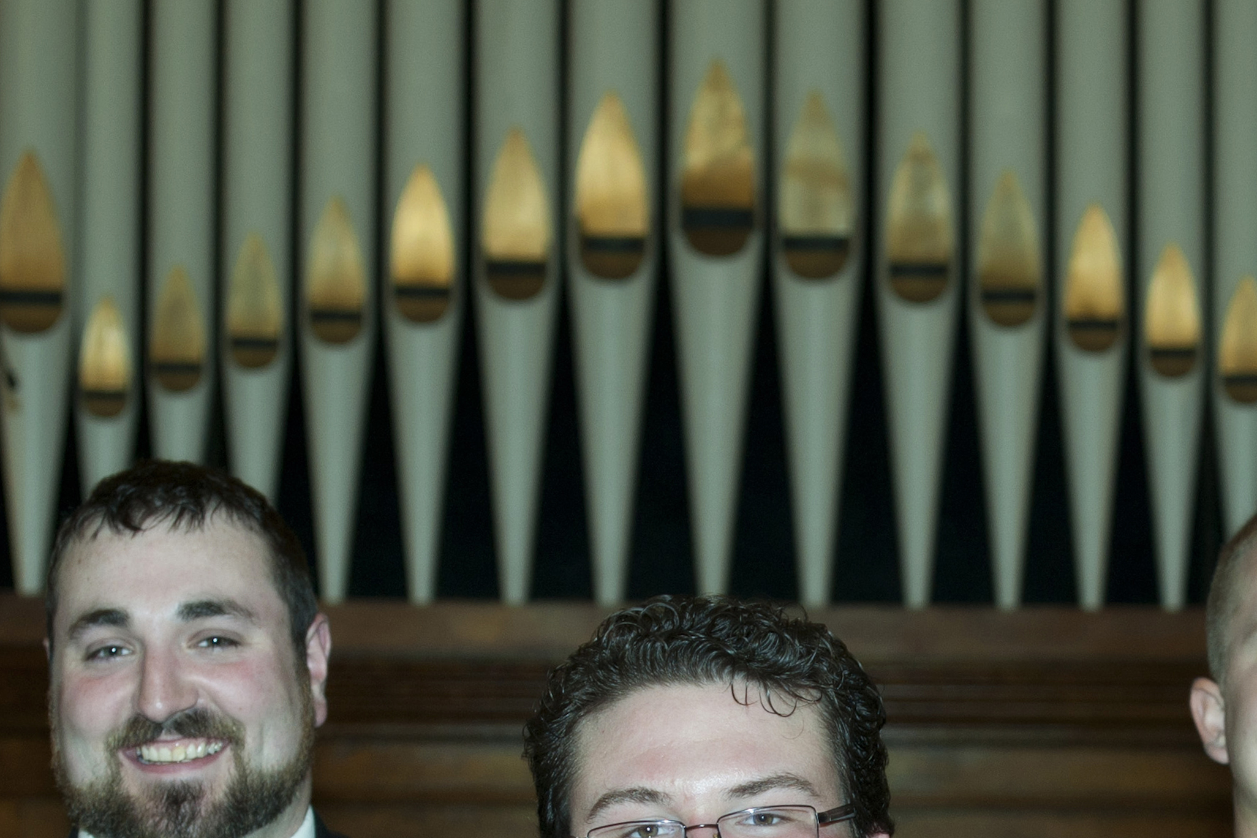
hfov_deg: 19.5
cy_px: 1221
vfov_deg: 12.6
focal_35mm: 104
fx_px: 3631
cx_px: 954
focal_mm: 35
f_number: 2.8
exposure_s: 1/60
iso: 125
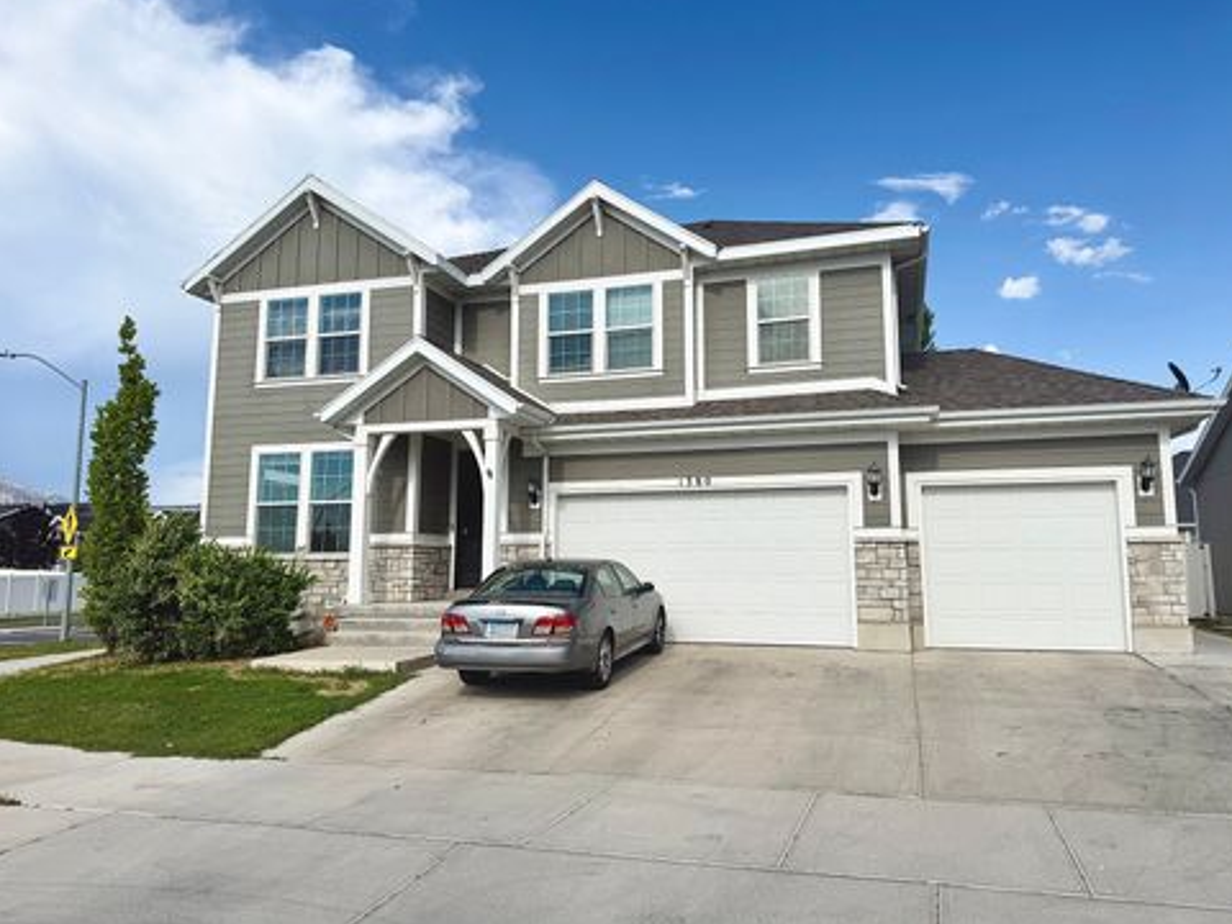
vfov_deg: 54.9
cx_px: 637
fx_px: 890
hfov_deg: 69.4
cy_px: 450
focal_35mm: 25
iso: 80
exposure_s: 1/5319
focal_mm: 6.76
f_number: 1.78
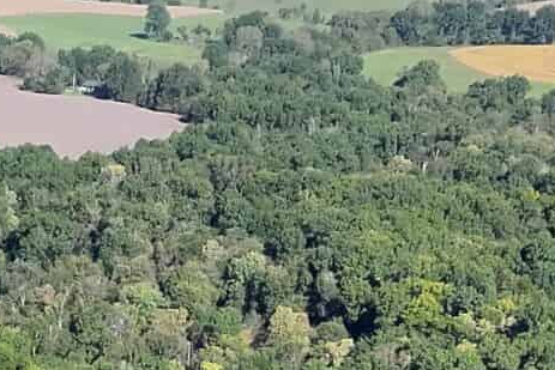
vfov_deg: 8.9
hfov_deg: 14.2
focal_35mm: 138
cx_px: -186
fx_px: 2128
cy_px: 938
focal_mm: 6.72
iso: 190
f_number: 1.7
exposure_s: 1/3200
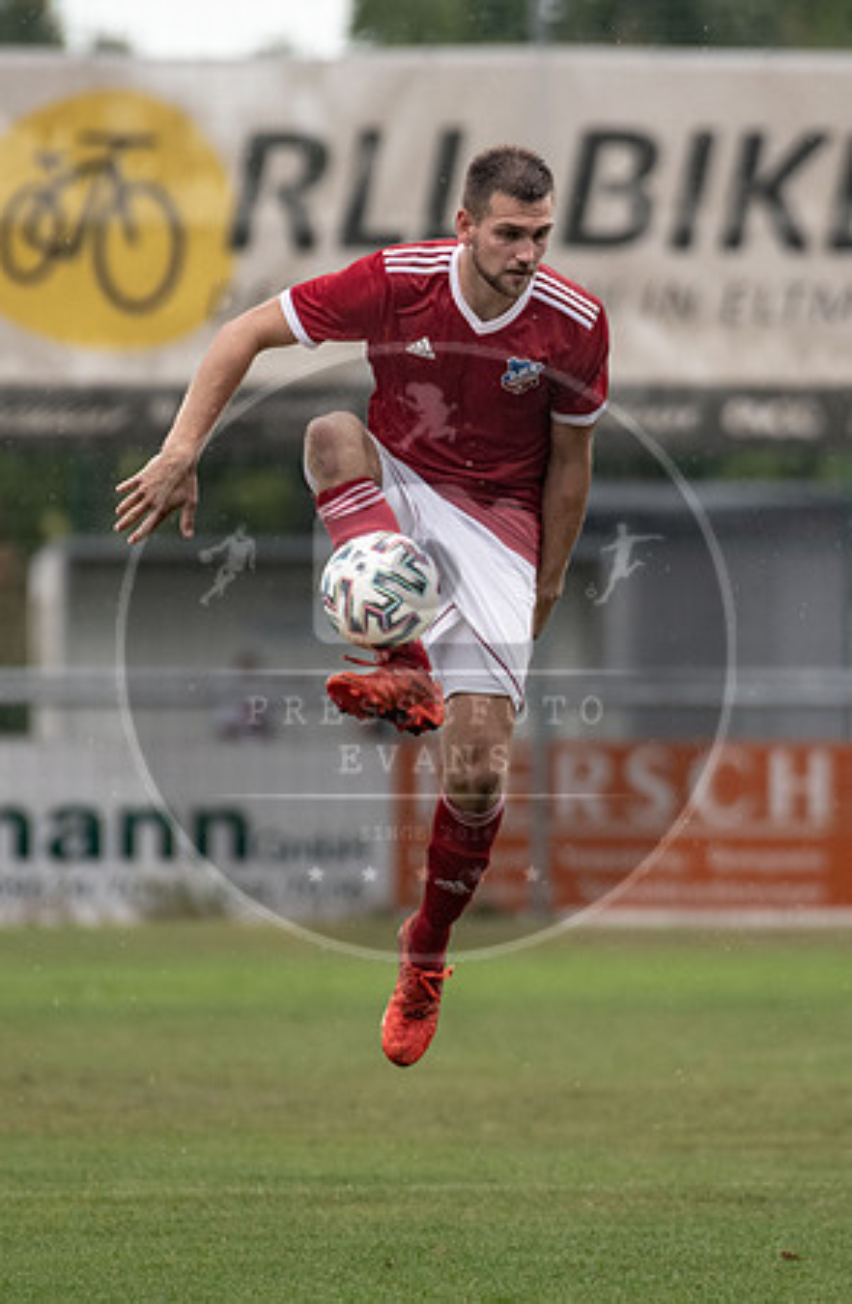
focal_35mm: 708
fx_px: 25471
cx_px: 553
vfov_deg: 2.9
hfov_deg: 1.9
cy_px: 645
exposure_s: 1/1600
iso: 1400
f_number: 5.6
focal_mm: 410
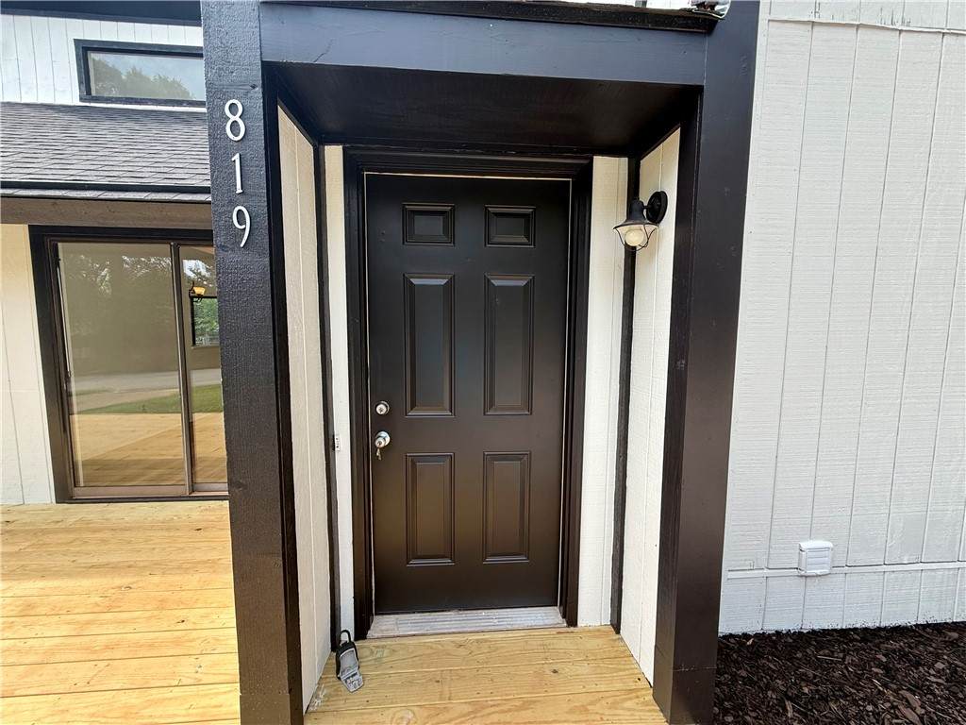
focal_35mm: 14
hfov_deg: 102.1
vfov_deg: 85.7
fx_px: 391
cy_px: 362
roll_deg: -0.3
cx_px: 483
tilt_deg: -4.2
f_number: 2.2
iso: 50
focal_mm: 2.22
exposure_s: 1/245
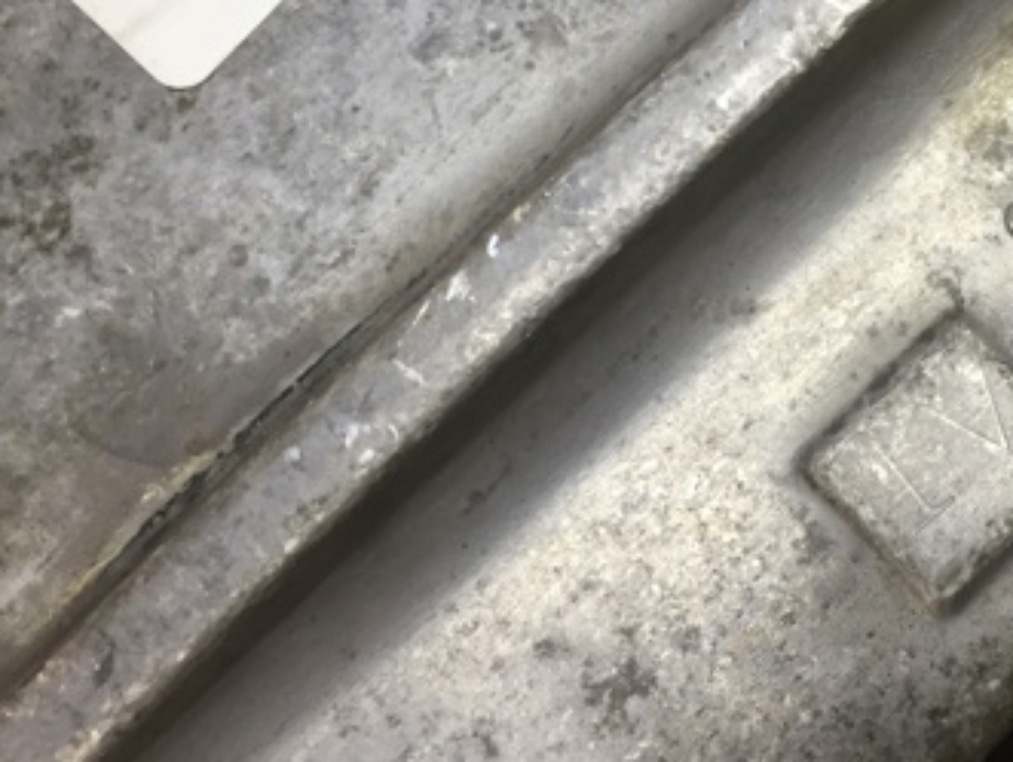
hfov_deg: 33.1
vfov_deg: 26.1
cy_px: 355
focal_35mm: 56
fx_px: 1641
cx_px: 842
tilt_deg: -61.5
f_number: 2.2
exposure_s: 1/33
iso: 40
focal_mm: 4.15
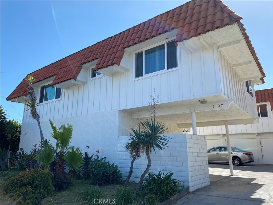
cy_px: 102
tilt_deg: +13.8
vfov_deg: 53.1
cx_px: 136
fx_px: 205
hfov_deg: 67.3
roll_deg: +0.1
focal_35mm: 26
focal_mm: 4.25
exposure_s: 1/1965
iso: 32
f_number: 1.8
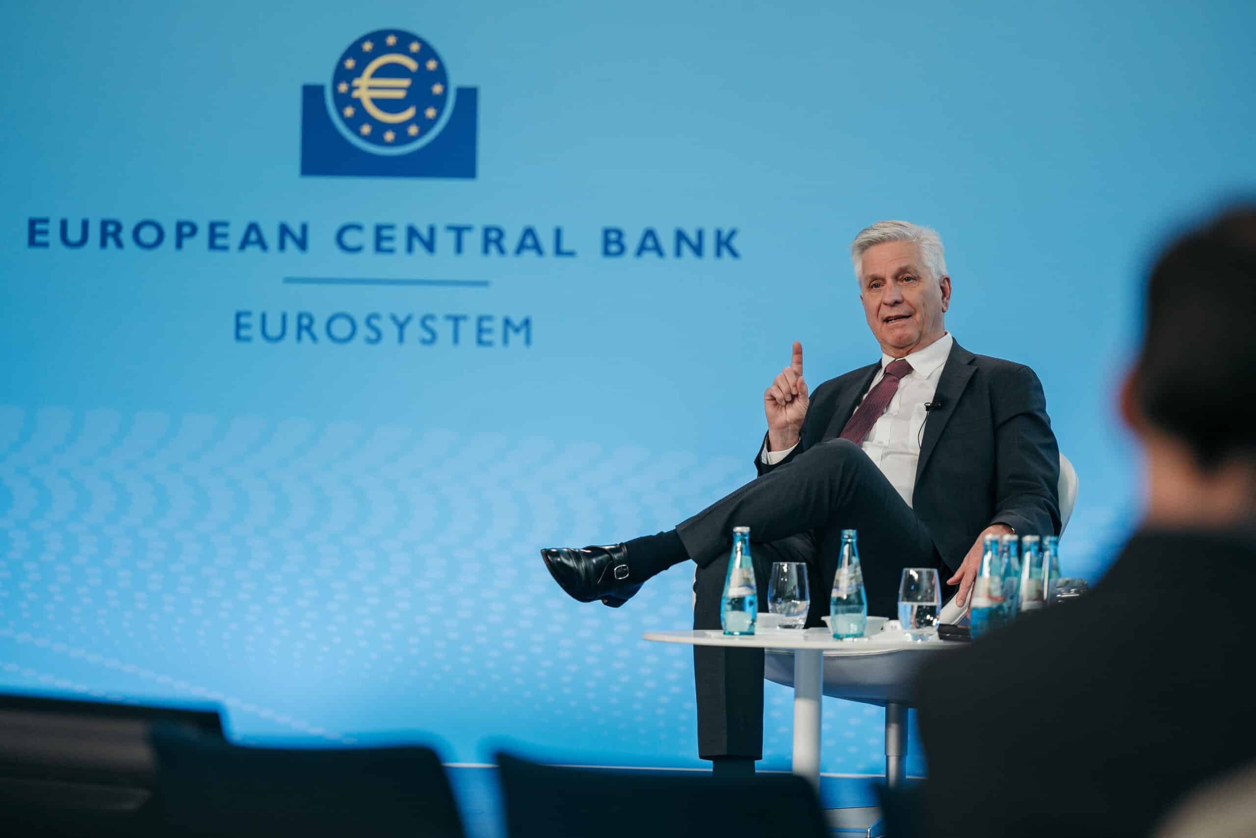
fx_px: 5931
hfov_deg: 12.1
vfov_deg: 8.1
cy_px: 419
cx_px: 628
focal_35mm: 170
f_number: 2.8
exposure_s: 1/200
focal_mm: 170
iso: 900
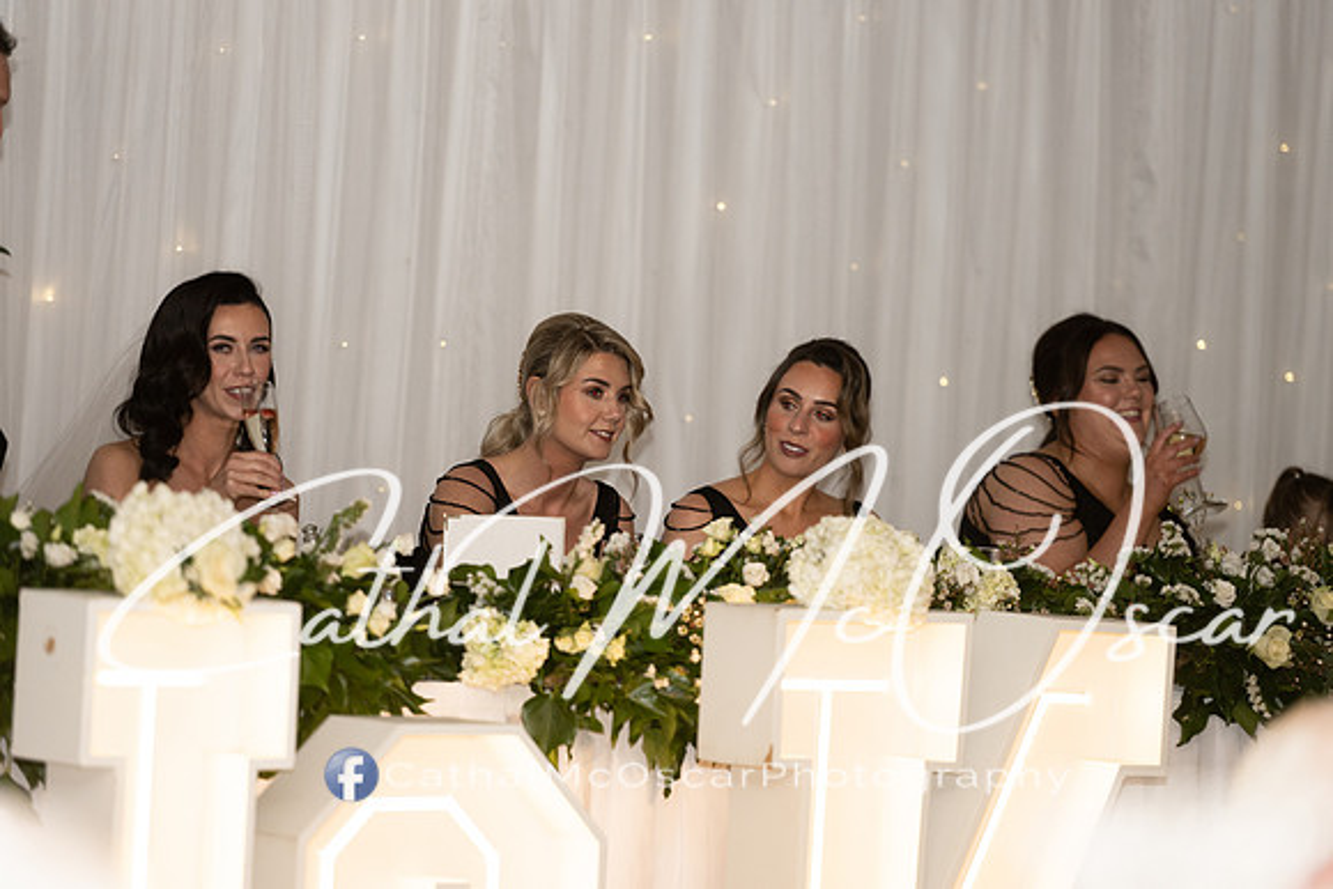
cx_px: 666
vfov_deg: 7.2
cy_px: 444
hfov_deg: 10.8
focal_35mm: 190
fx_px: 7037
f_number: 2.8
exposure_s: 1/160
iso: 400
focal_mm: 190
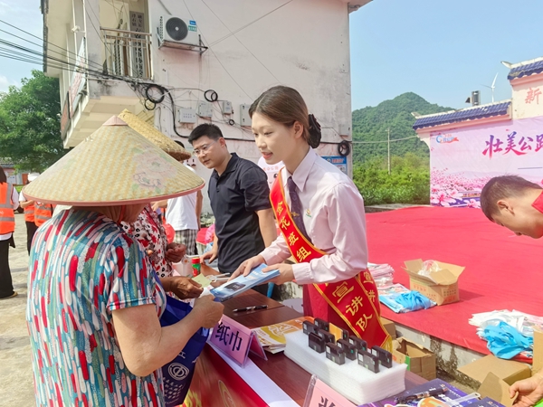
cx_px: 272
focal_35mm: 24
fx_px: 376
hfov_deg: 71.6
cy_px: 204
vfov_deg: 56.8
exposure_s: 1/1894
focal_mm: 6.98
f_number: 2
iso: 50
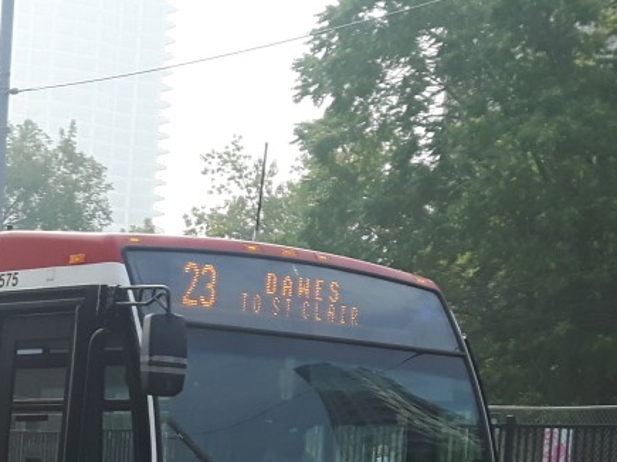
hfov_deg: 24.7
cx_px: -74
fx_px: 1301
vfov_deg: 19.3
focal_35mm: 73
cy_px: 505
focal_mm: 3.7
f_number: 1.9
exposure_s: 1/687
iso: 40
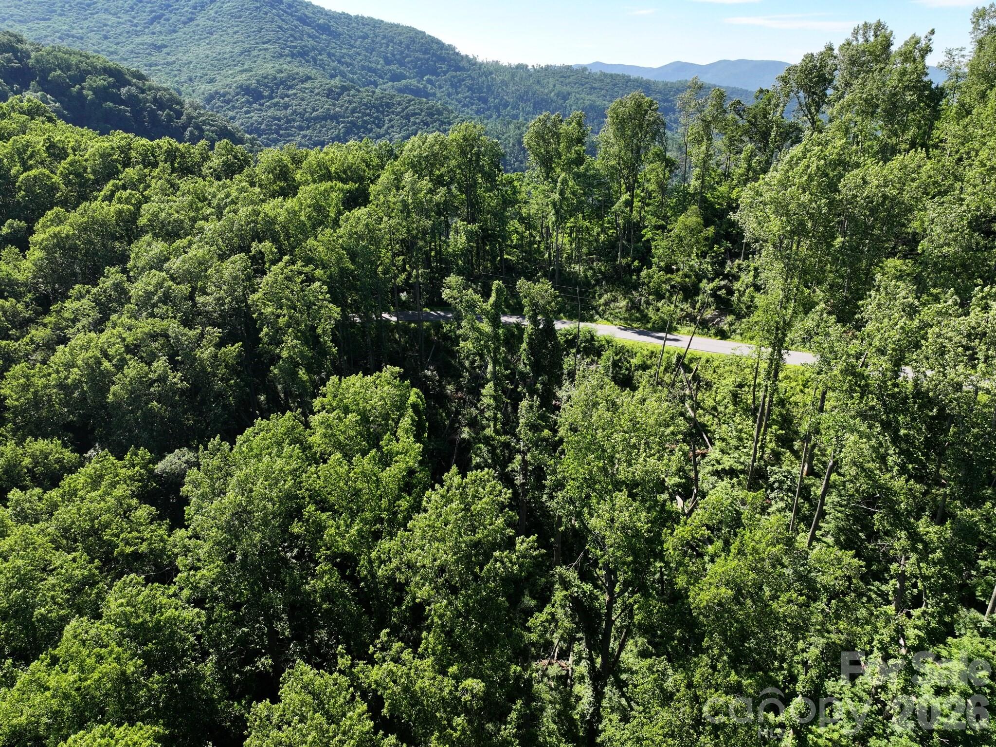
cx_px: 498
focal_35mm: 24
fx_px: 690
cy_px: 374
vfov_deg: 56.8
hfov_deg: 71.6
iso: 170
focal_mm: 12.29
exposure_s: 1/1600
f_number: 2.8
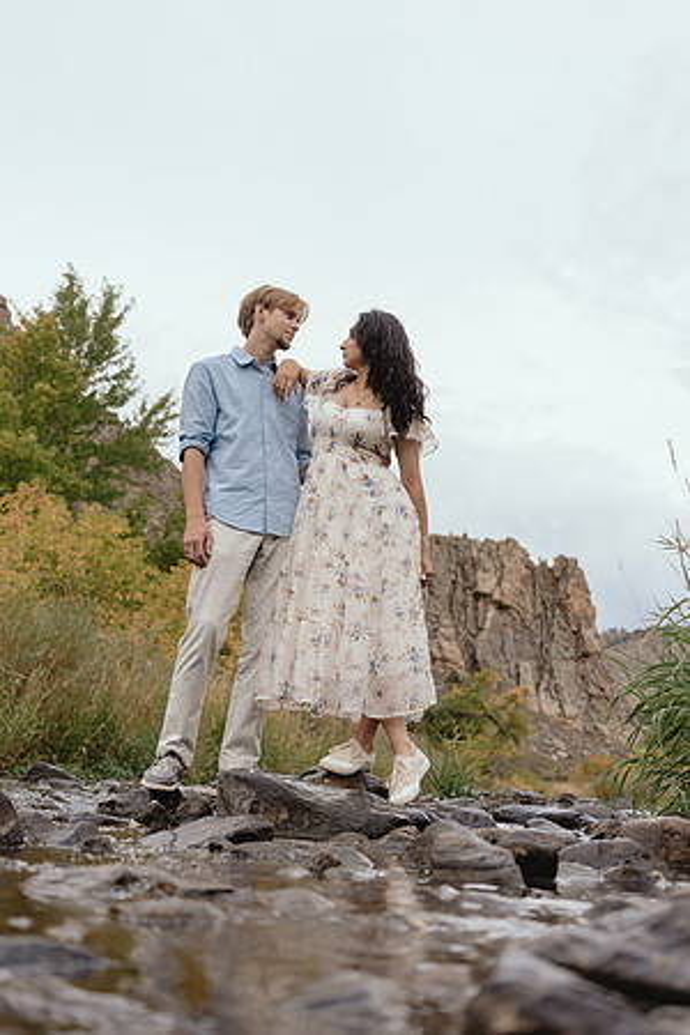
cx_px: 345
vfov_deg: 54.4
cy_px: 518
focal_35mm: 35
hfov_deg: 37.9
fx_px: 1006
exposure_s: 1/250
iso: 250
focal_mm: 35
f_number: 2.8
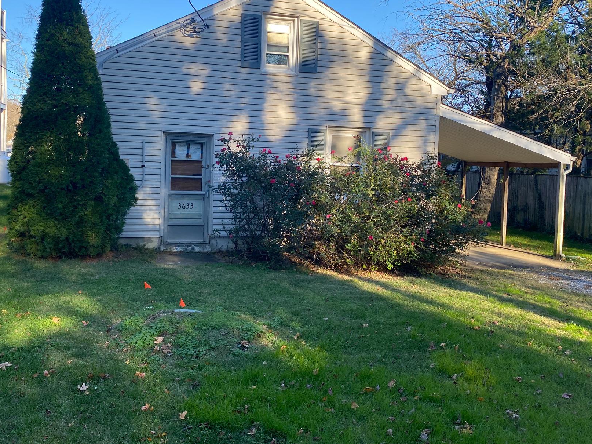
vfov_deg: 42.8
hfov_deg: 55.3
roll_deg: -0.9
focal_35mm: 33
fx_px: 564
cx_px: 275
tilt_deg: -2.6
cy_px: 190
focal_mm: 4.25
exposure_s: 1/762
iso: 32
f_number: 1.8
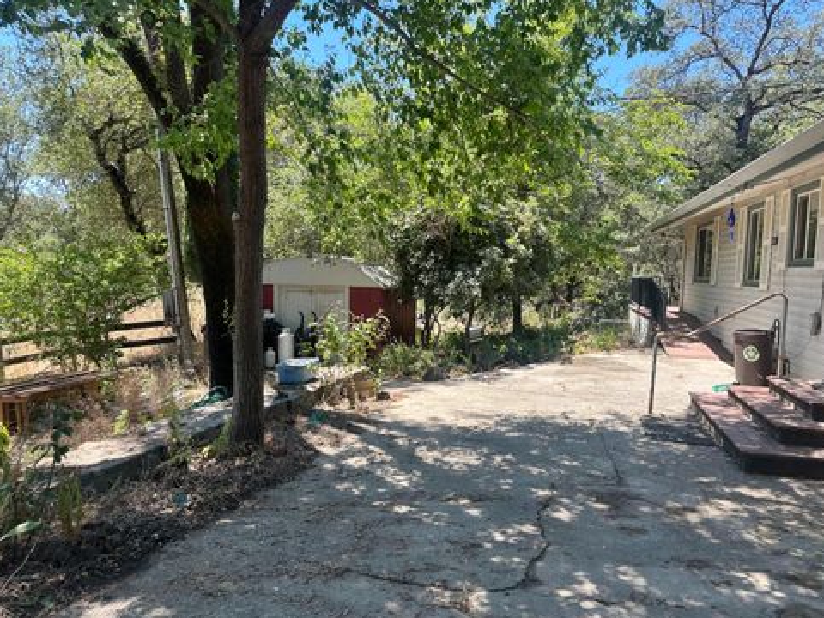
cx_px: 427
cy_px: 318
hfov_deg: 69.4
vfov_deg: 54.9
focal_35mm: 25
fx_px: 595
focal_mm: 6.86
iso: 80
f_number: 1.78
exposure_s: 1/829
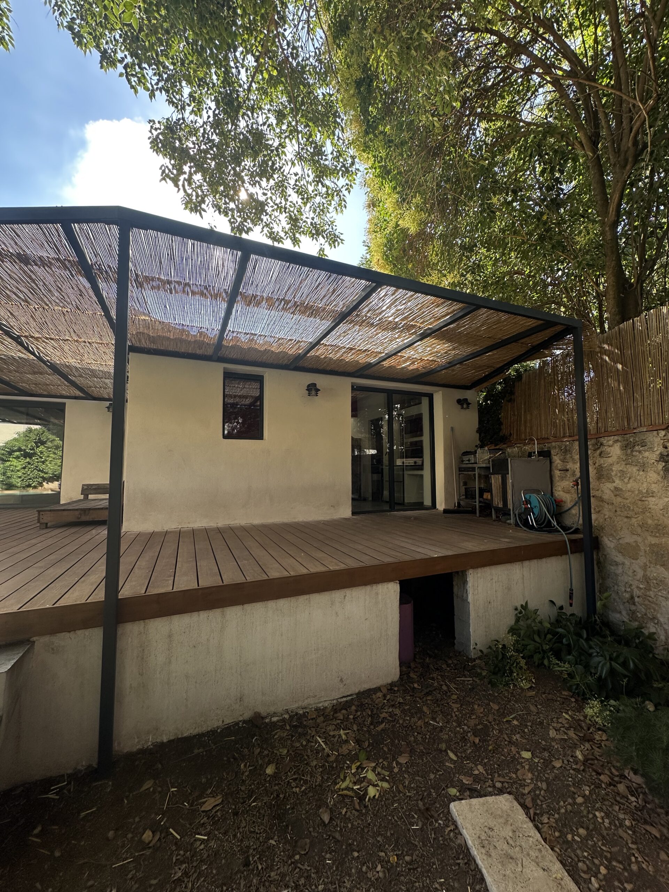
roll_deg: -0.5
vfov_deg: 102.1
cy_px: 446
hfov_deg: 85.7
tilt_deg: +5.2
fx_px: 361
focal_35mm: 14
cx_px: 334
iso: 40
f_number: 2.2
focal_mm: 2.22
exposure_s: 1/299
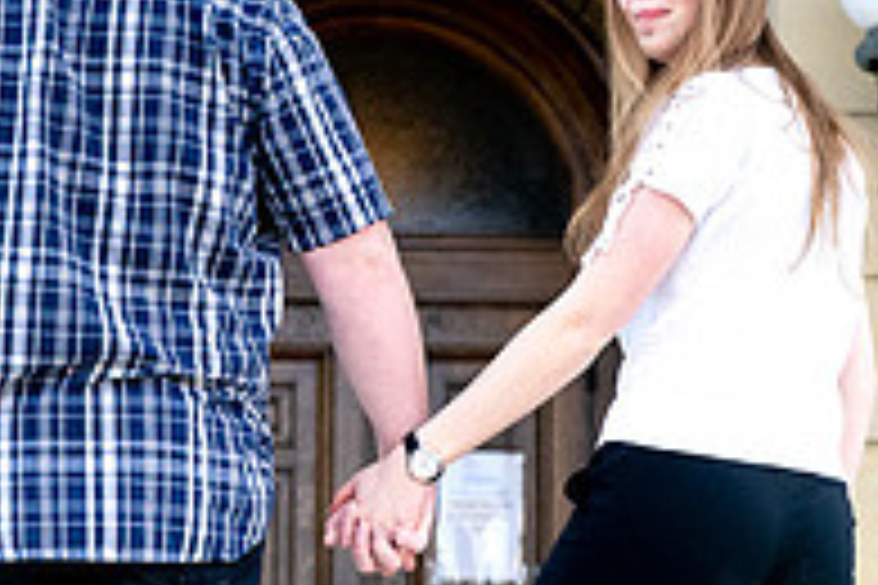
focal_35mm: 149
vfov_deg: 9.2
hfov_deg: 13.8
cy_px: 295
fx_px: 3634
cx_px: 387
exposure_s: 1/8000
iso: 6400
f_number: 3.5
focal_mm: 50
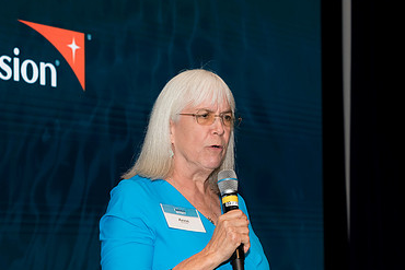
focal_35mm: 102
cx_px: 151
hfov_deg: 20.0
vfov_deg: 13.4
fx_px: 1148
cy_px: 187
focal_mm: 65
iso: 800
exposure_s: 1/125
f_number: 5
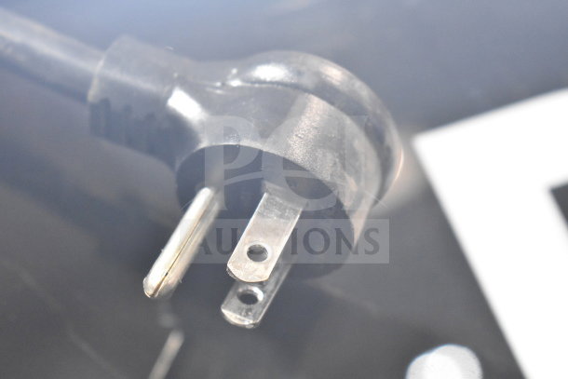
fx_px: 1302
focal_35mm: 82
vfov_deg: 16.6
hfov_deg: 24.6
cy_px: 190
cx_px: 284
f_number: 5.6
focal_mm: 55
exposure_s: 1/100
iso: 6400
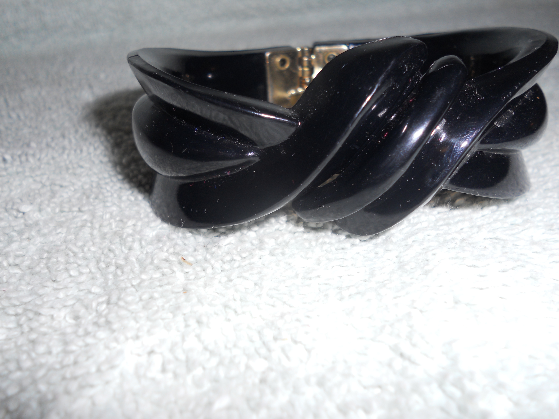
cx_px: 280
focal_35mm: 32
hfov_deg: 56.8
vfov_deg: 44.2
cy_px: 210
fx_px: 517
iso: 80
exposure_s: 1/25
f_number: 8.8
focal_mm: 5.8
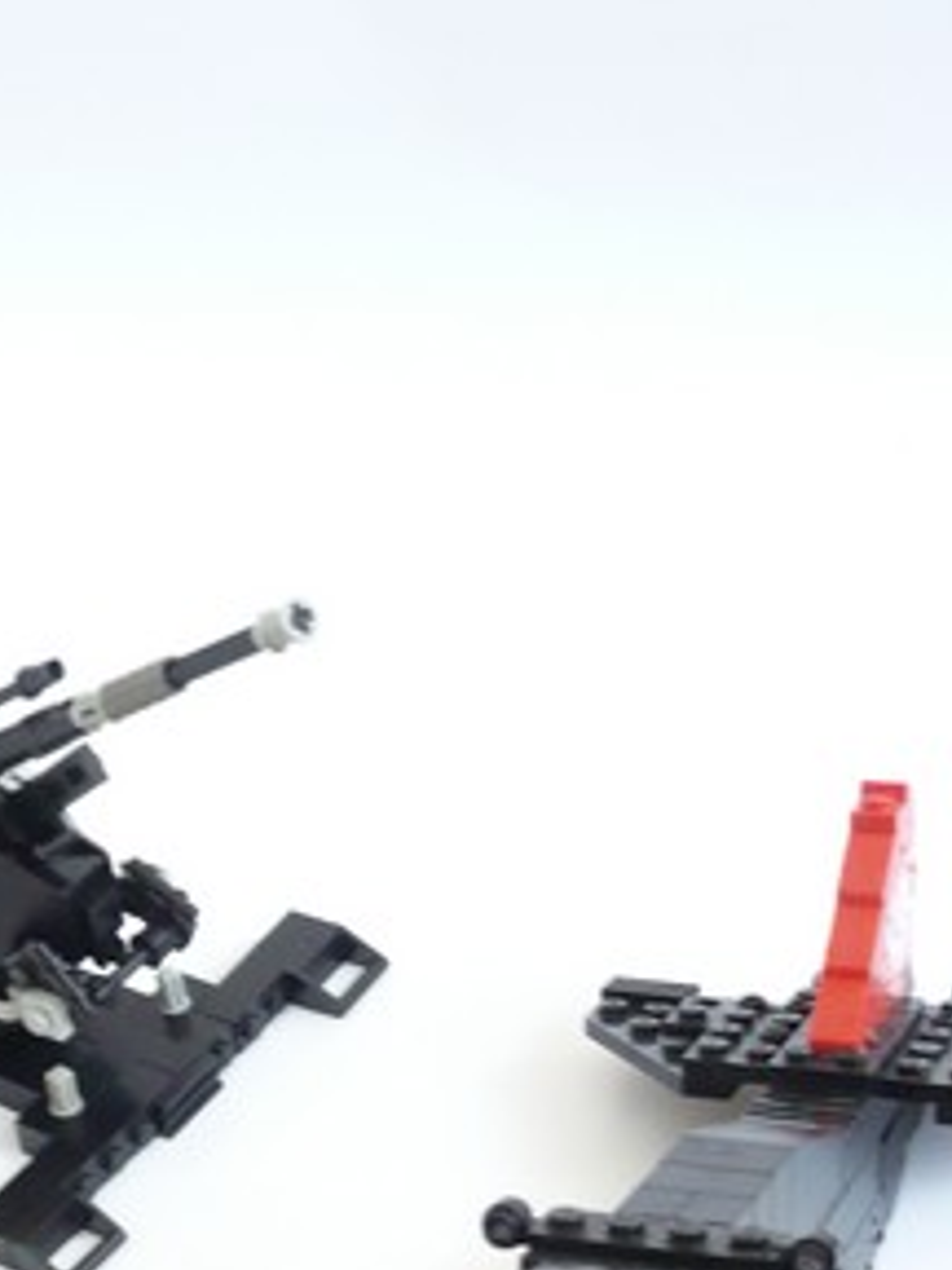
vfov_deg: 26.0
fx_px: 2677
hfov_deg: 19.9
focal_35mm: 73
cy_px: 1072
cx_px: 185
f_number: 2.8
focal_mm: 5.8
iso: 200
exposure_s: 1/8
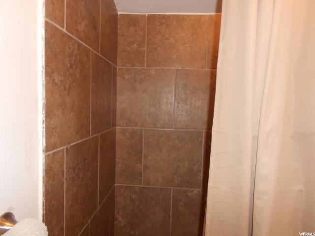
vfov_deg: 53.1
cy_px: 118
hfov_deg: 67.3
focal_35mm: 26
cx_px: 158
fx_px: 237
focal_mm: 4.6
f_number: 3.2
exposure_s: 1/25
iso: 200
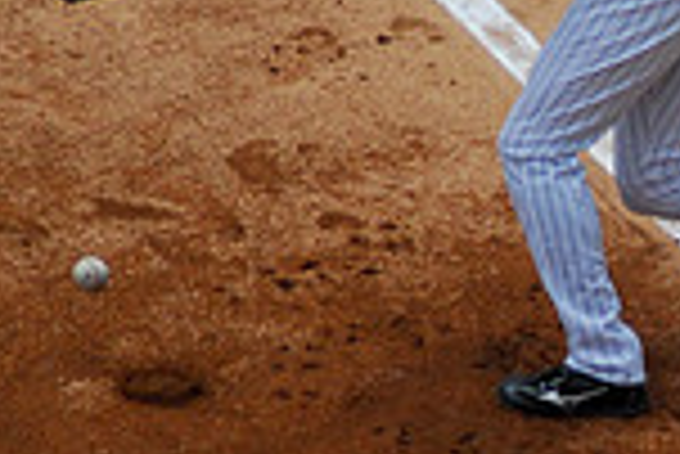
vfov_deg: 0.9
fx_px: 29438
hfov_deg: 1.3
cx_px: 748
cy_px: 184
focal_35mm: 1557
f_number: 5.3
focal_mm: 270
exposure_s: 1/4000
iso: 500
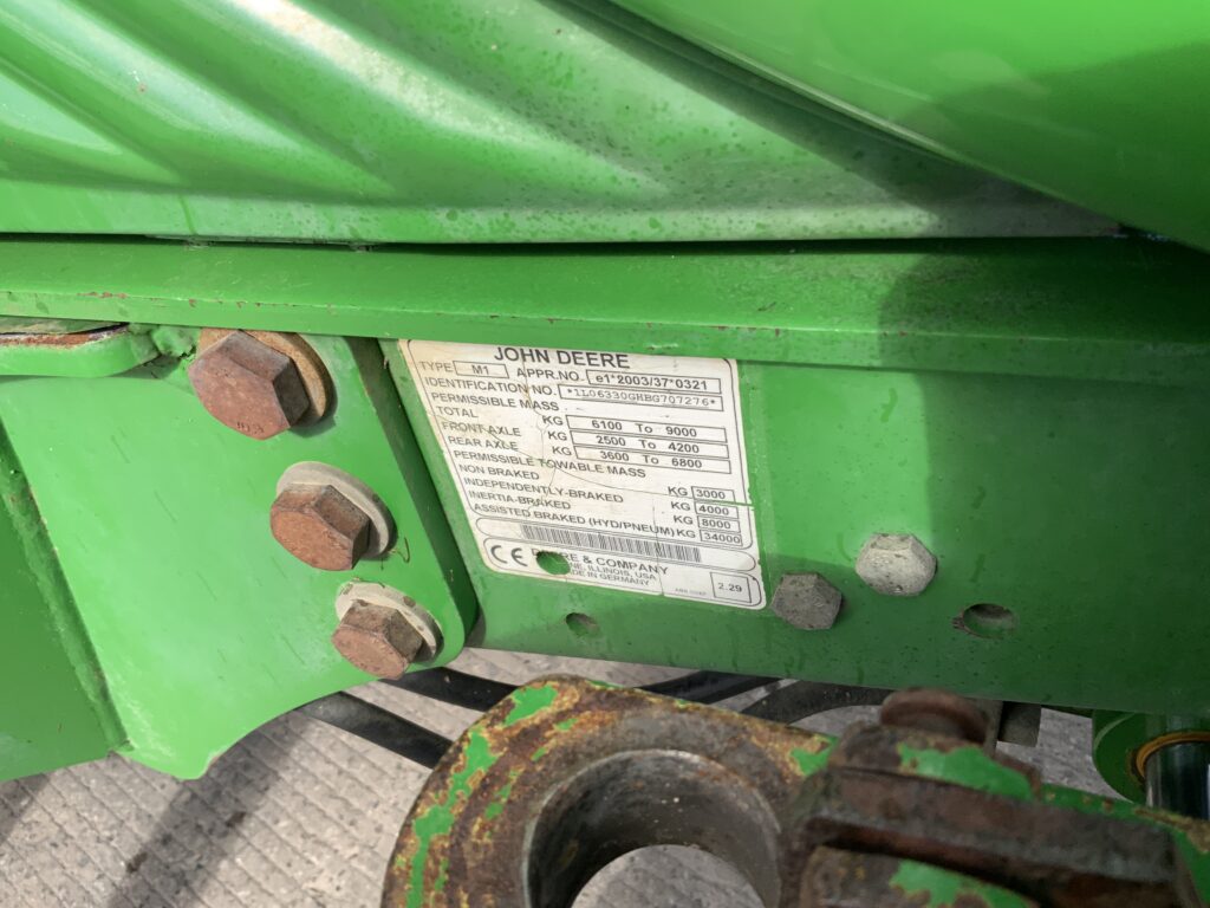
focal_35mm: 29
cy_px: 454
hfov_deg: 61.7
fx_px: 1014
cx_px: 605
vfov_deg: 48.2
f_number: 1.8
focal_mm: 3
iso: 16
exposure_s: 1/613
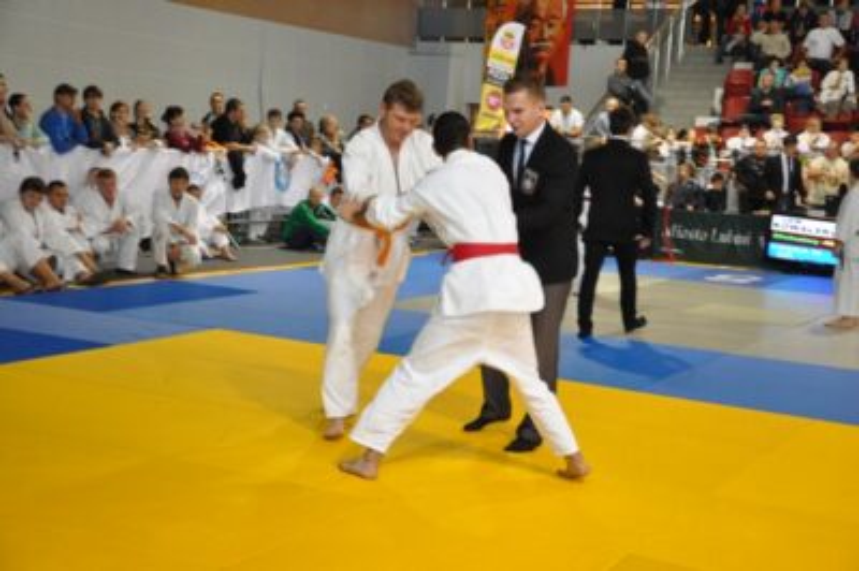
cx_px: 430
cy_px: 286
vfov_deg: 23.7
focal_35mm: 57
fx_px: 1359
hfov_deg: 35.1
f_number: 5
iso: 2000
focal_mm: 38
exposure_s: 1/60
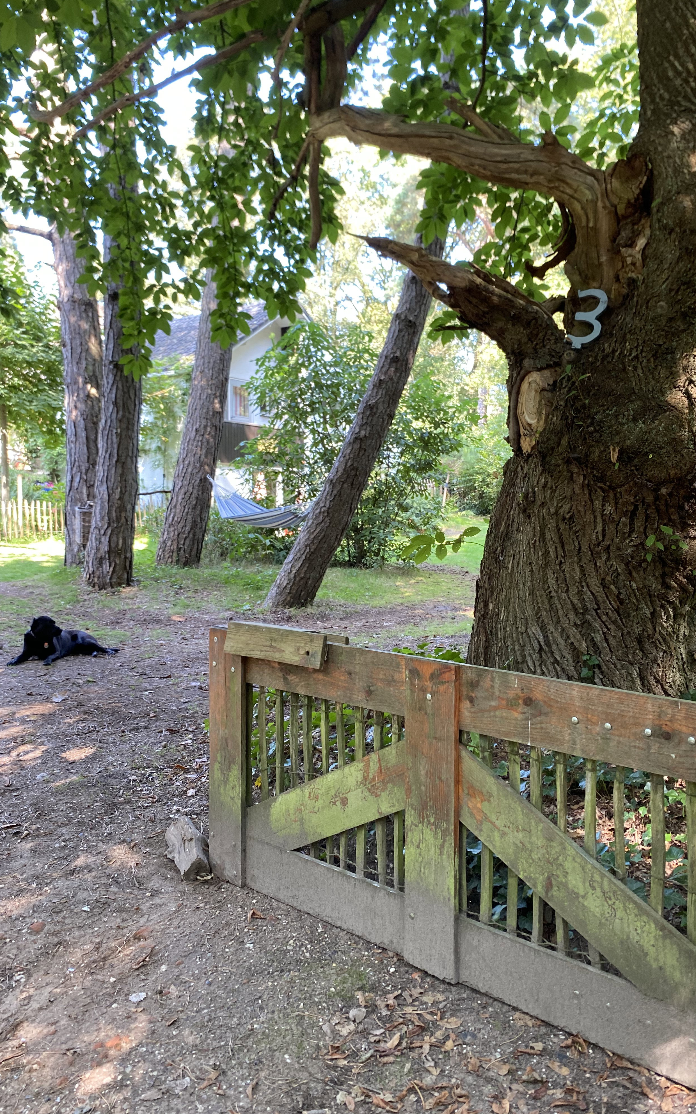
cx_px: 400
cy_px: 565
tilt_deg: -2.2
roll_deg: +0.4
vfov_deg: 66.5
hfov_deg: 44.4
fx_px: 850
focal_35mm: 28
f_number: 1.8
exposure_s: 1/119
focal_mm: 4.25
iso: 125
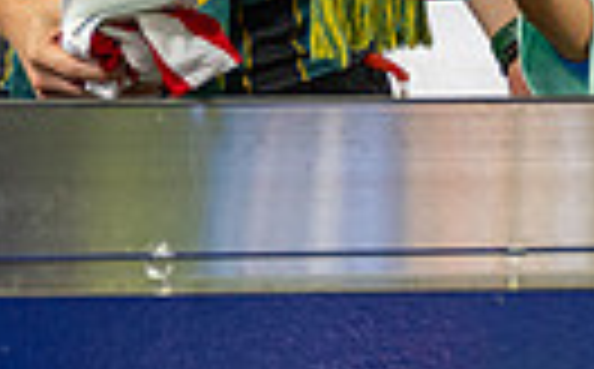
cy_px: -335
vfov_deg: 6.2
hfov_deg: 10.2
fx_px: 3313
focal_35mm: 205
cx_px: 411
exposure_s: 1/200
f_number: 2.8
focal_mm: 43
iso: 1250
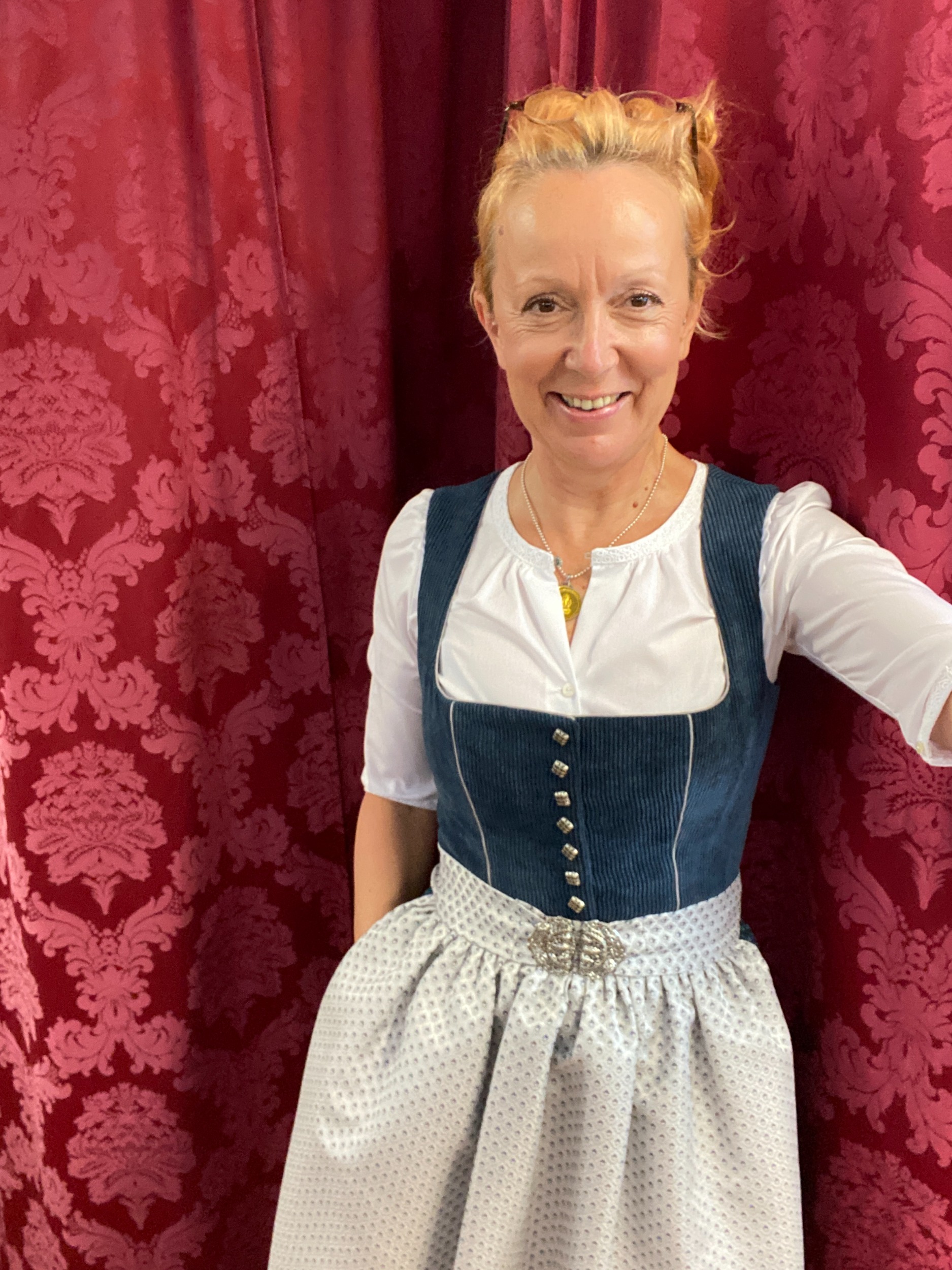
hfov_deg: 46.8
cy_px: 635
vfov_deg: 60.0
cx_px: 476
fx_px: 1100
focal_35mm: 30
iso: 320
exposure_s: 1/50
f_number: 2.2
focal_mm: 2.71
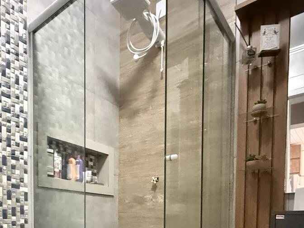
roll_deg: -0.4
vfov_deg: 40.7
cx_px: 109
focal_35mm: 30
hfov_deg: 59.0
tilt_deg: -1.3
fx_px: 263
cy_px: 230
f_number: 2.2
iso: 1600
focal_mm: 2.22
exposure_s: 1/40
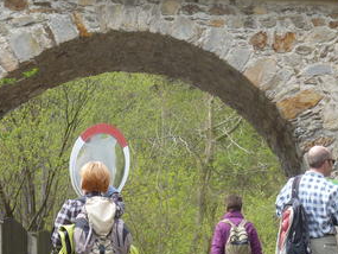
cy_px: 71
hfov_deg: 7.9
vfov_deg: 6.0
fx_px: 2432
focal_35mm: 249
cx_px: 200
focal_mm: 18.2
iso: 80
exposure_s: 1/125
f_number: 4.4
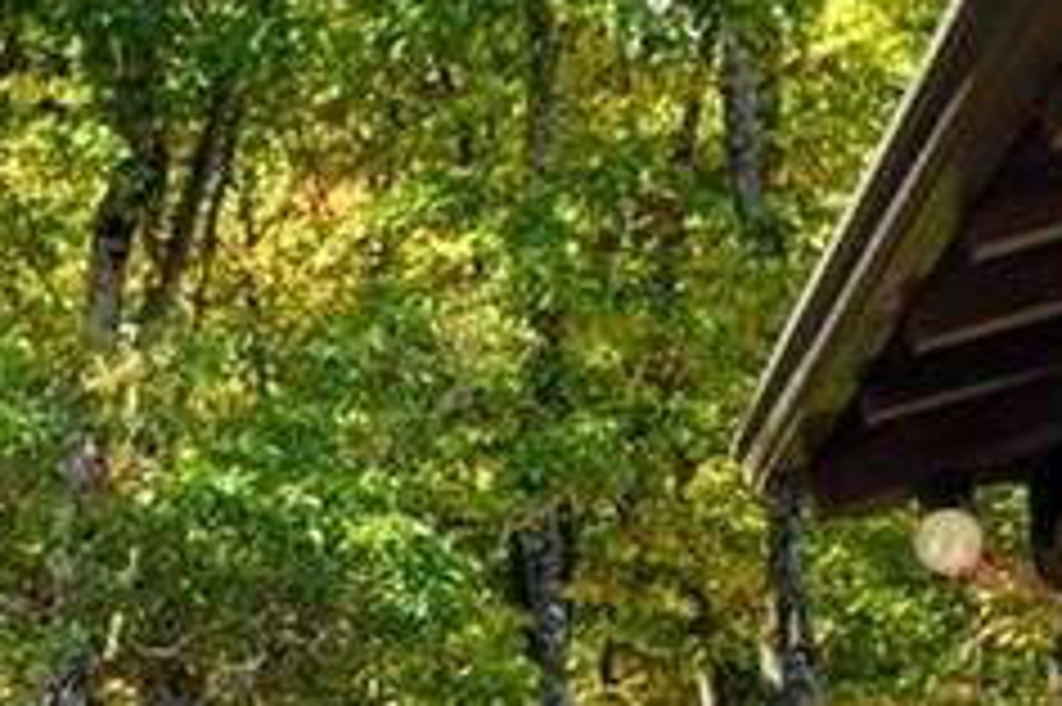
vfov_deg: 10.5
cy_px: 1059
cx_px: -176
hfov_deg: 15.7
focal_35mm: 126
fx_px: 3714
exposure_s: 1/80
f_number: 5
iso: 100
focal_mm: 29
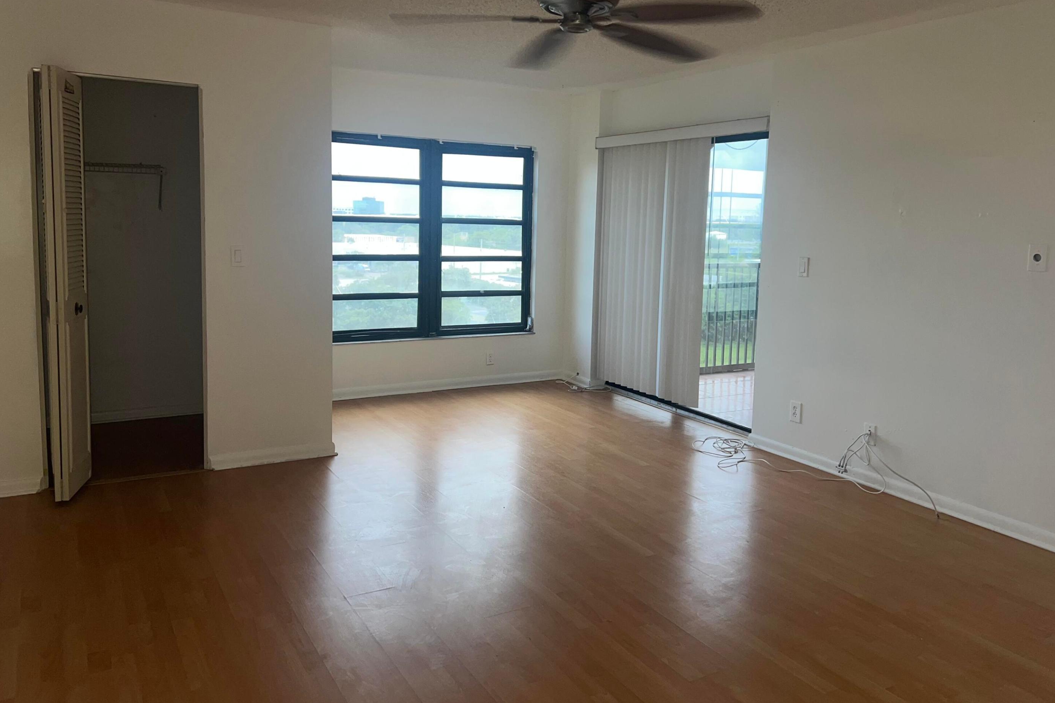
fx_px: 820
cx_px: 531
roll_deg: -0.9
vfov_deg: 46.3
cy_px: 299
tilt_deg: -6.3
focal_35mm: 28
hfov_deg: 65.5
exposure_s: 1/30
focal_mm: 5.7
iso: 40
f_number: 1.5
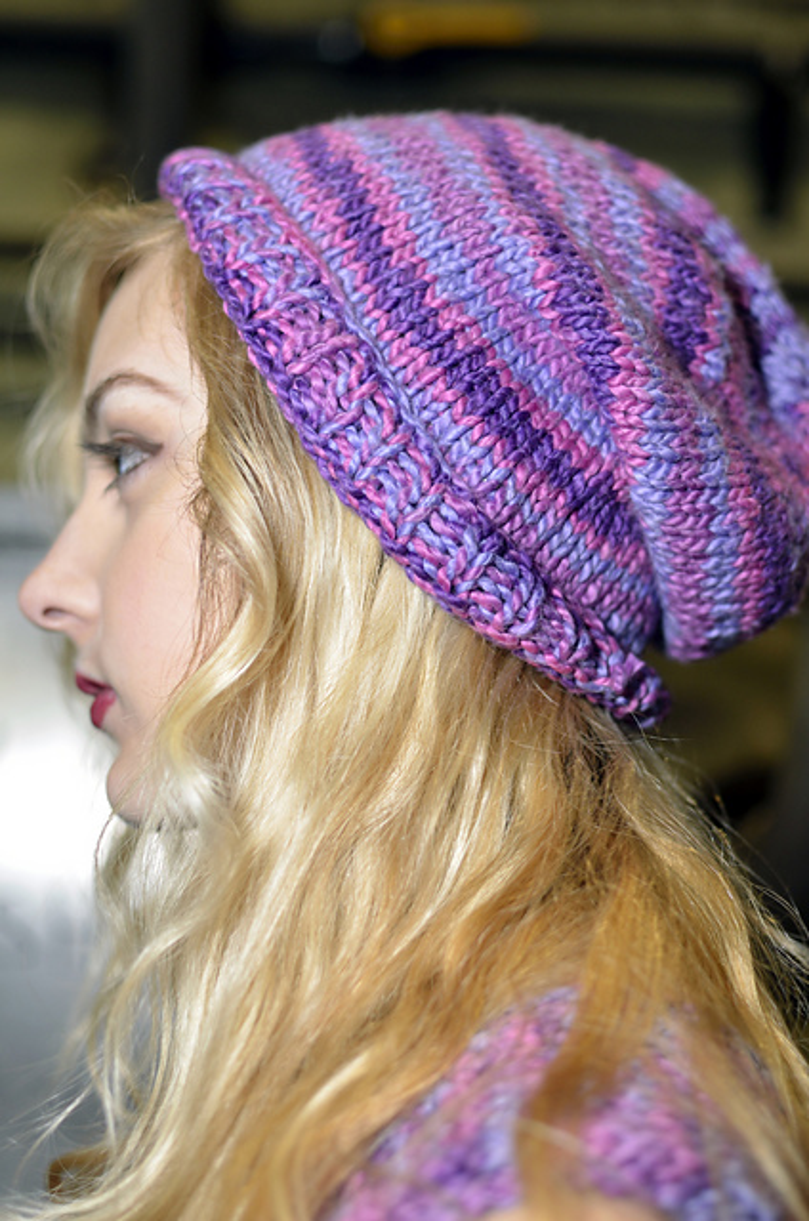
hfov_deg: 25.6
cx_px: 404
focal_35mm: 52
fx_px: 1777
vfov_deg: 37.9
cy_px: 610
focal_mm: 35
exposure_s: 1/60
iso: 200
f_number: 2.2
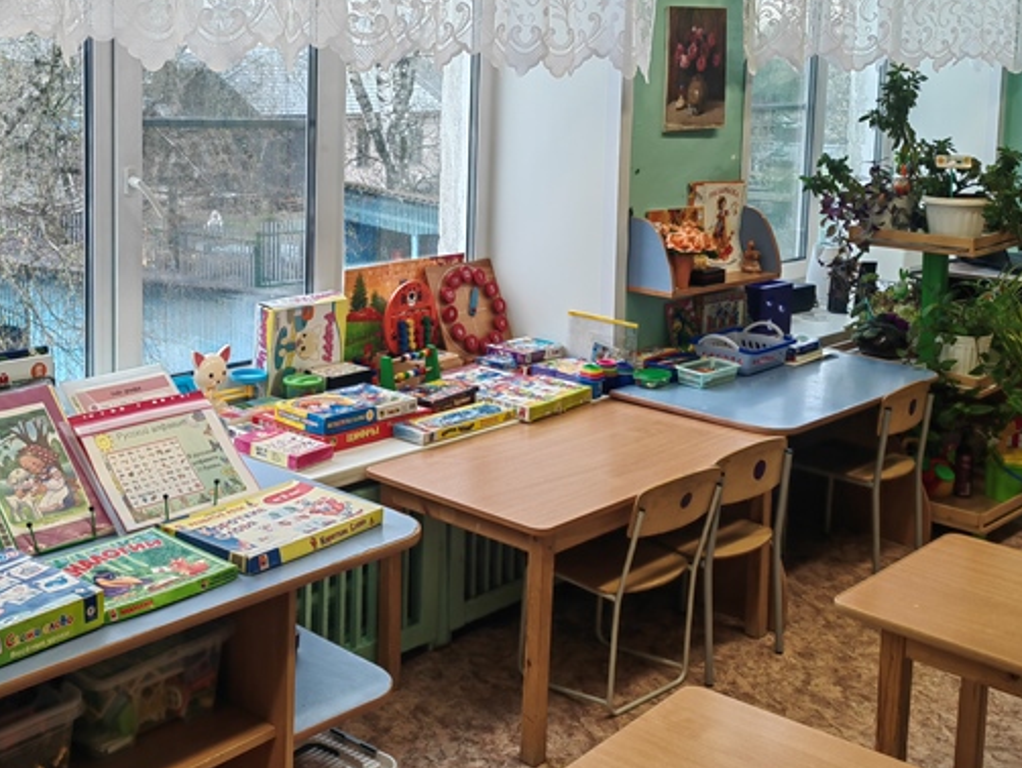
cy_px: 194
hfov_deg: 43.2
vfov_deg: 33.0
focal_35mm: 43
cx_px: 340
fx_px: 1270
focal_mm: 5.54
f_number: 1.8
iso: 50
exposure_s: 1/115
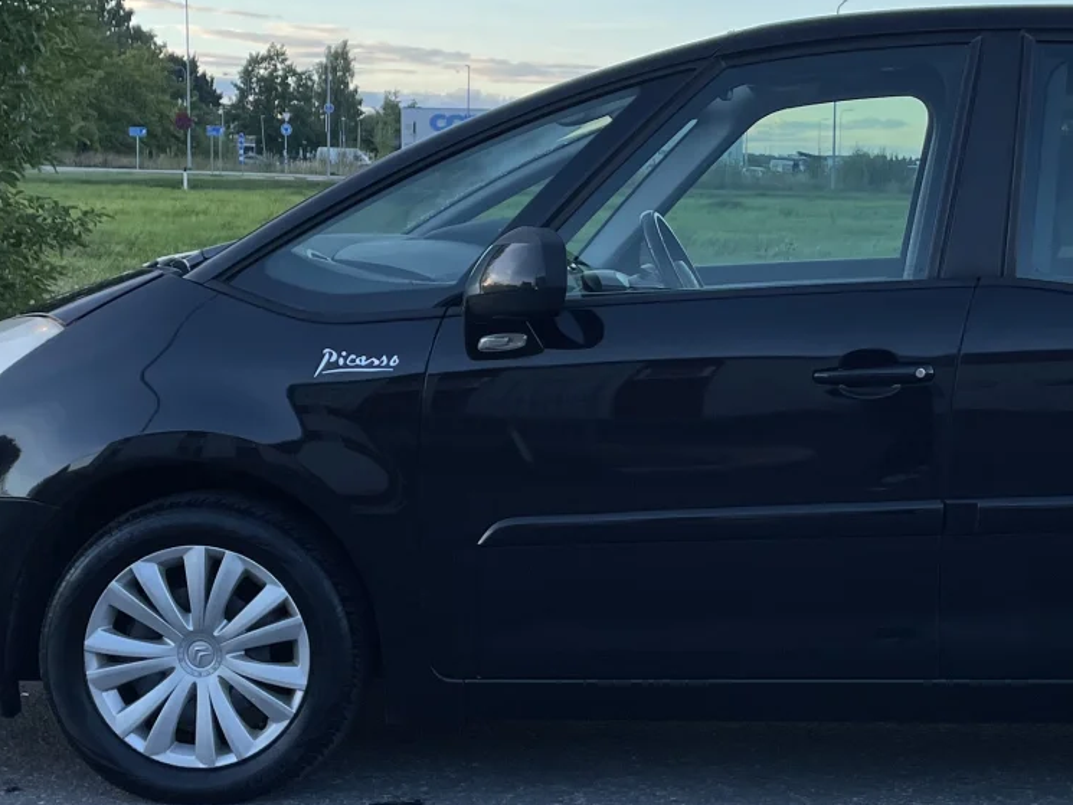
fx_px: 2077
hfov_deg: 28.5
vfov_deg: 21.9
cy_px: 360
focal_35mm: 67
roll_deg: +0.5
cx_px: 821
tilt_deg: -3.9
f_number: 1.6
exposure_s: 1/831
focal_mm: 4.2
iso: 32
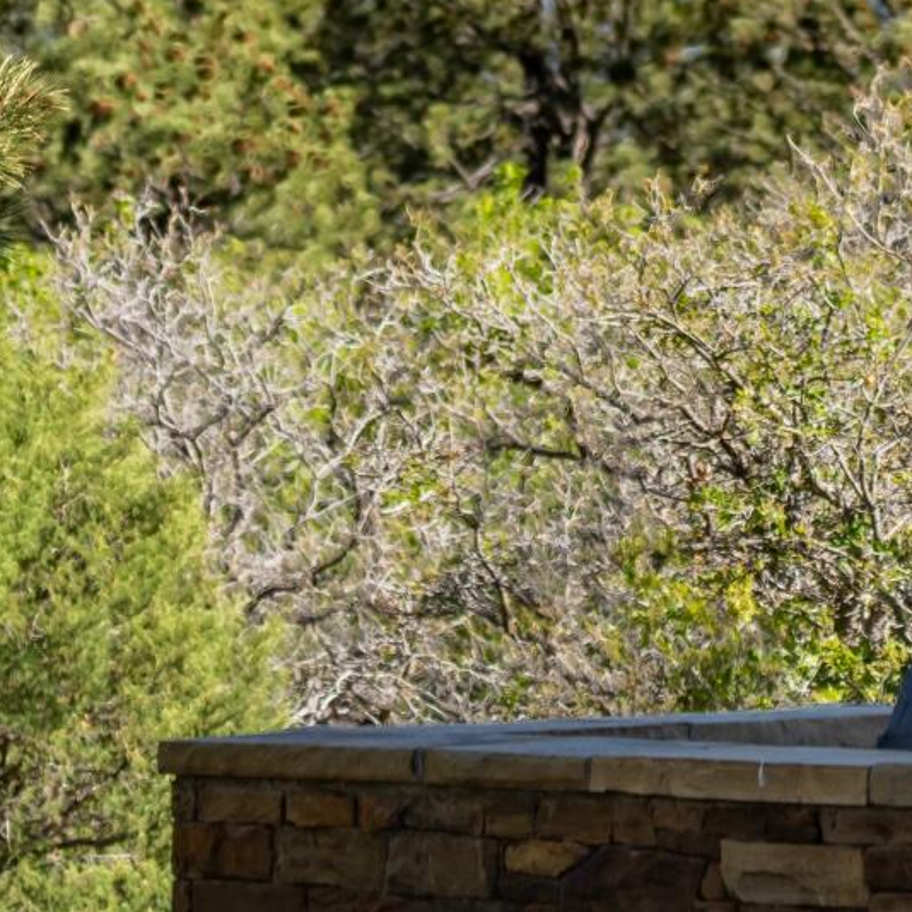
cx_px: 804
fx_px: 14218
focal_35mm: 477
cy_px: -438
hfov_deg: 3.7
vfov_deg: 3.7
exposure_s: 1/1250
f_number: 4.5
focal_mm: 100
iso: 100
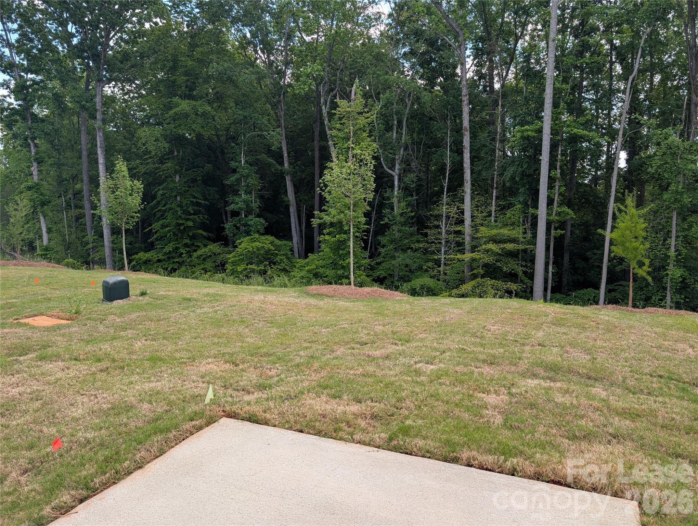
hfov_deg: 71.5
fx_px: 485
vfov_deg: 56.9
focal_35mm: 24
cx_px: 349
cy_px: 263
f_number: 1.68
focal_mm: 6.9
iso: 18
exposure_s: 1/327
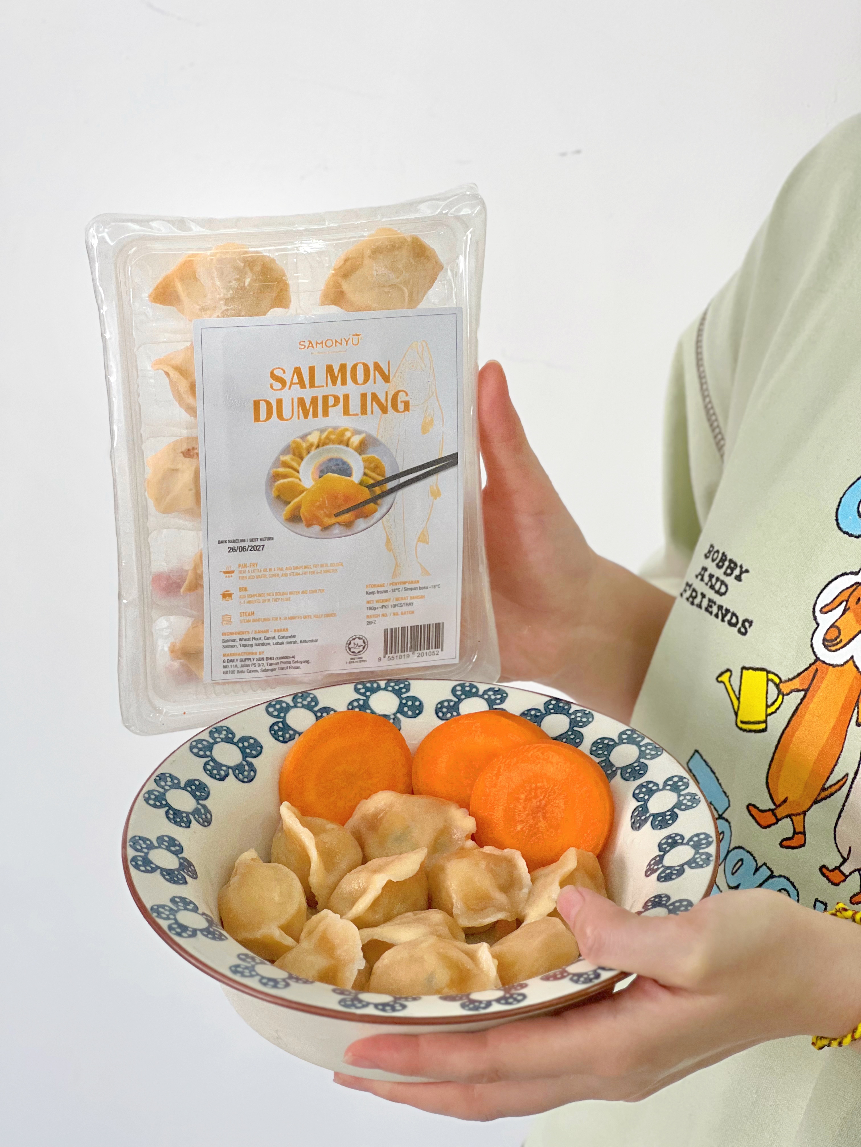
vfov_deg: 25.3
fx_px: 2554
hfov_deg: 19.1
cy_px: 574
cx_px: 430
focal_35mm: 77
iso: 125
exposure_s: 1/121
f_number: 2.8
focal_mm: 9
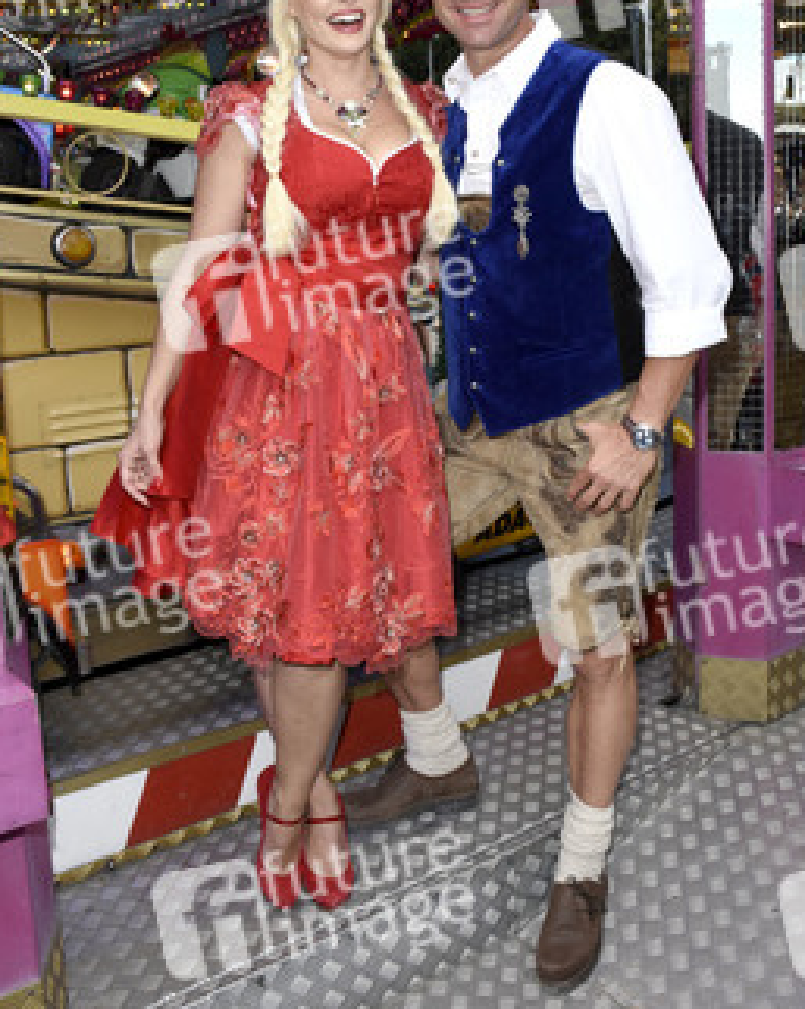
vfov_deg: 51.4
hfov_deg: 42.2
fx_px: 1044
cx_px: 404
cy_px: 436
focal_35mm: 35
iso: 320
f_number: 6.3
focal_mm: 20
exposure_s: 1/160
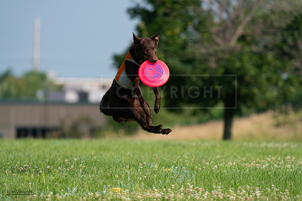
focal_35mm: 371
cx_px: 151
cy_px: 100
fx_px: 3113
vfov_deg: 3.7
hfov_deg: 5.6
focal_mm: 371
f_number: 6.3
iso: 1000
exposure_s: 1/4000
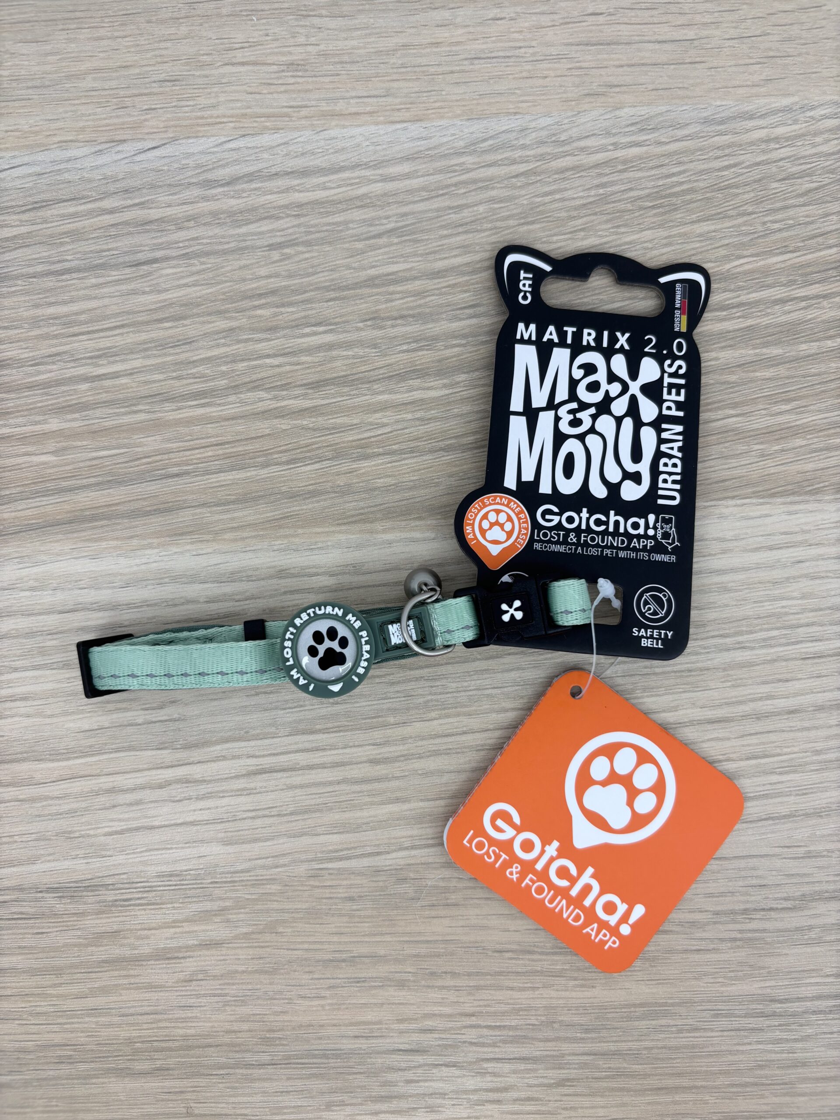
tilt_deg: -86.4
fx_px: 841
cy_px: 560
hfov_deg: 53.1
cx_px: 420
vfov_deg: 67.3
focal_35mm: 26
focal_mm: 5.96
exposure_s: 1/100
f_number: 1.6
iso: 40
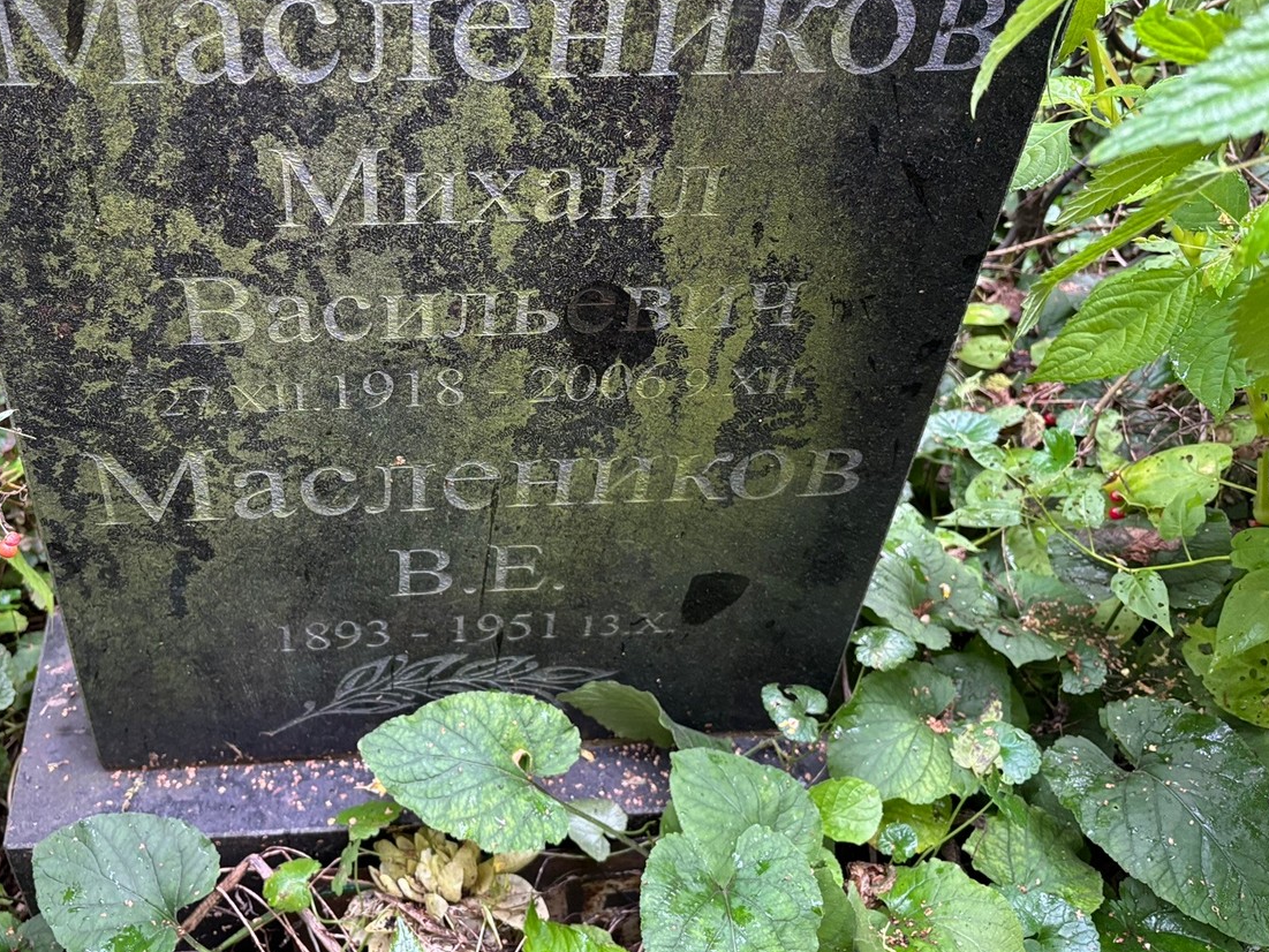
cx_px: 463
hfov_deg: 53.3
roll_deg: -4.7
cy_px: 355
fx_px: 1247
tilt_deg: -39.8
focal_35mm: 34
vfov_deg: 41.5
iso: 250
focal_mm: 5.96
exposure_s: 1/60
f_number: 1.6
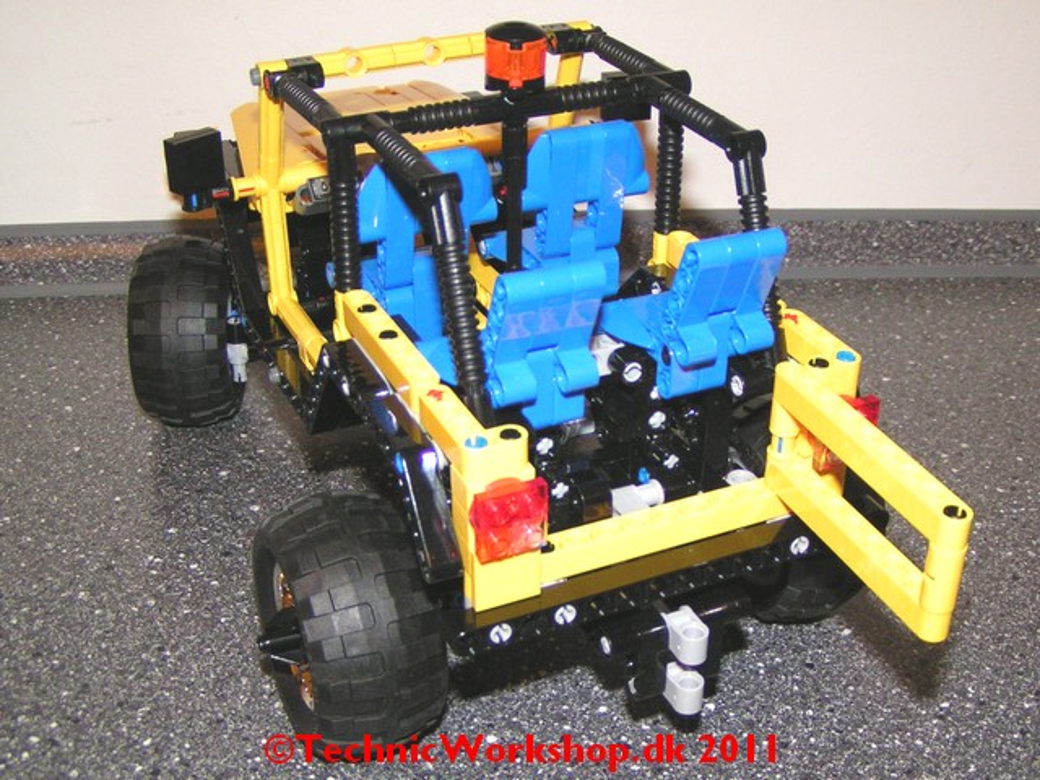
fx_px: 1142
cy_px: 390
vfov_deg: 37.7
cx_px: 520
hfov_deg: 49.0
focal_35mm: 38
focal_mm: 5.8
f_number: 2.8
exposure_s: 1/40
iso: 200
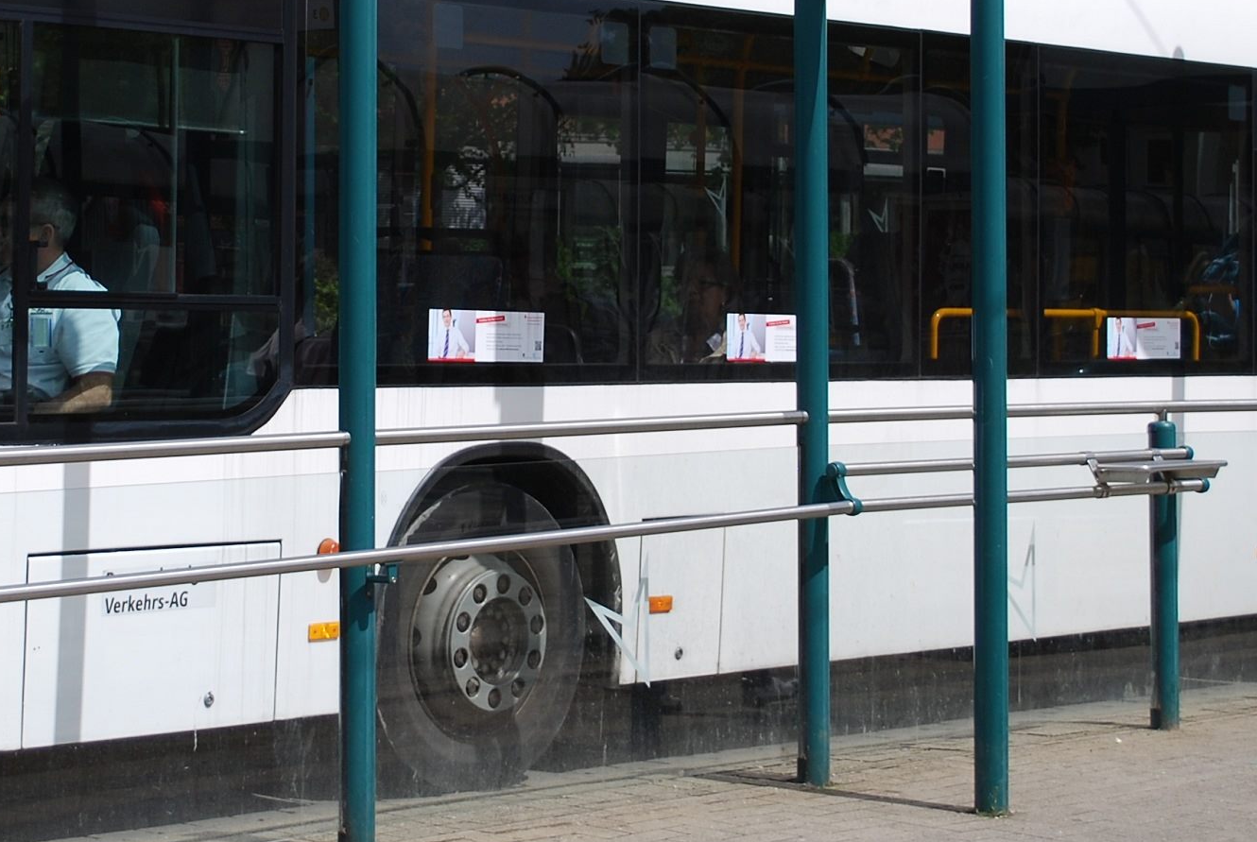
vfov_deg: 13.9
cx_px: 453
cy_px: 227
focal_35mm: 98
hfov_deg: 20.7
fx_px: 3431
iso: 100
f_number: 4.8
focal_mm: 29
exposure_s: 1/1000
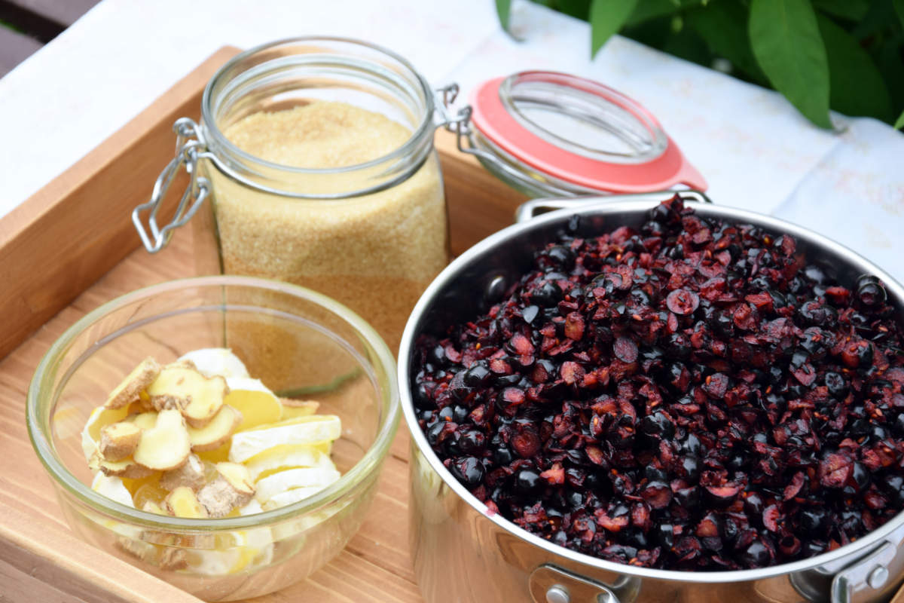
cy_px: 302
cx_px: 452
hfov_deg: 18.2
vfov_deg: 12.2
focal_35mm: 112
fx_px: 2825
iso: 100
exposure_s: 1/160
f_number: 5.6
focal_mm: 75
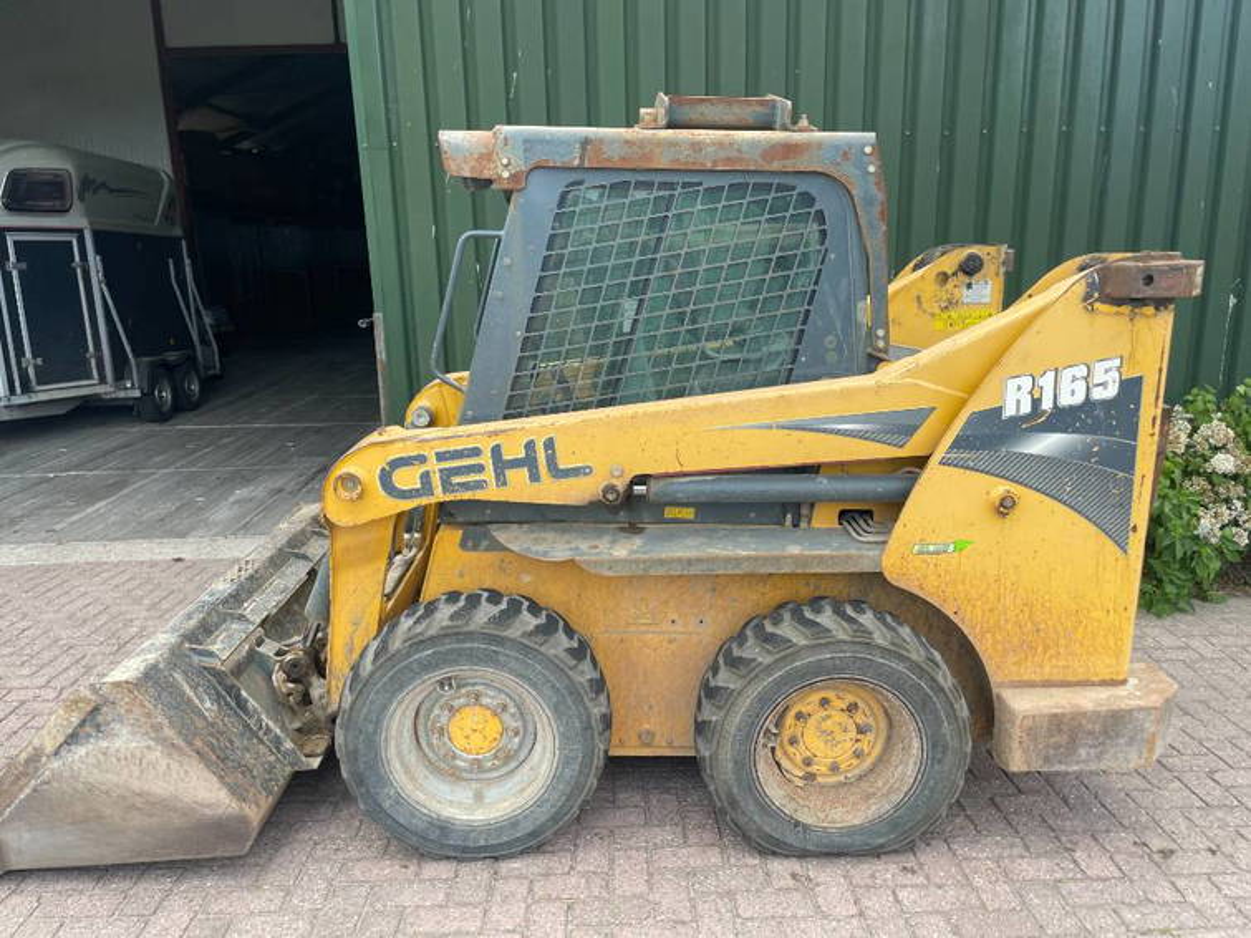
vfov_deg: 53.1
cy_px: 469
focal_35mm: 26
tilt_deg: -13.1
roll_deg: +1.0
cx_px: 626
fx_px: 939
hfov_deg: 67.3
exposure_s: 1/410
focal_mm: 4.2
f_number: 1.6
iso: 32
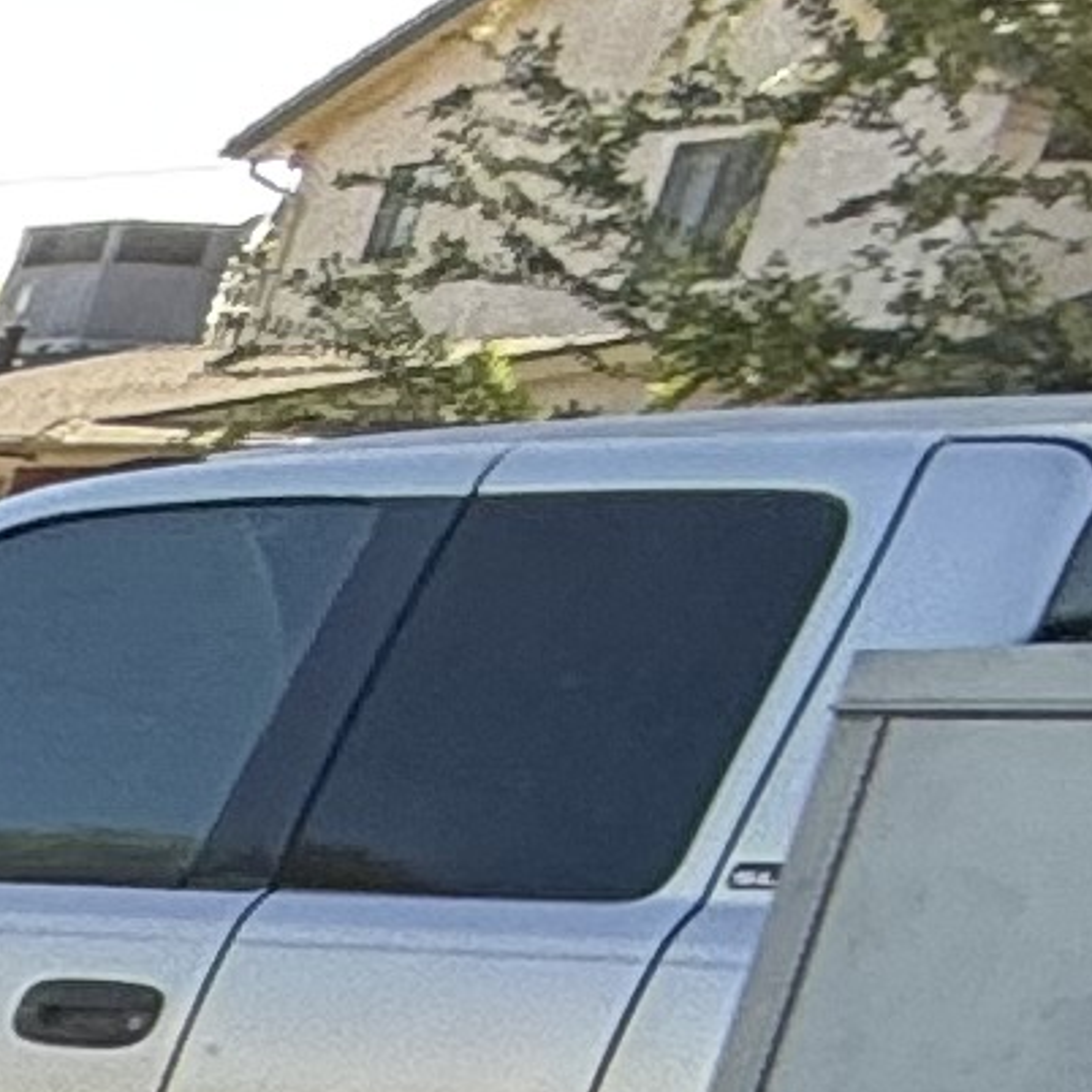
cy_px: 2431
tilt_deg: -23.7
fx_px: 4426
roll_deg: -1.7
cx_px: -3542
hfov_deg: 7.6
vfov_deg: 11.9
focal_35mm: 124
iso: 64
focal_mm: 2.22
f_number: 2.2
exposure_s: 1/141
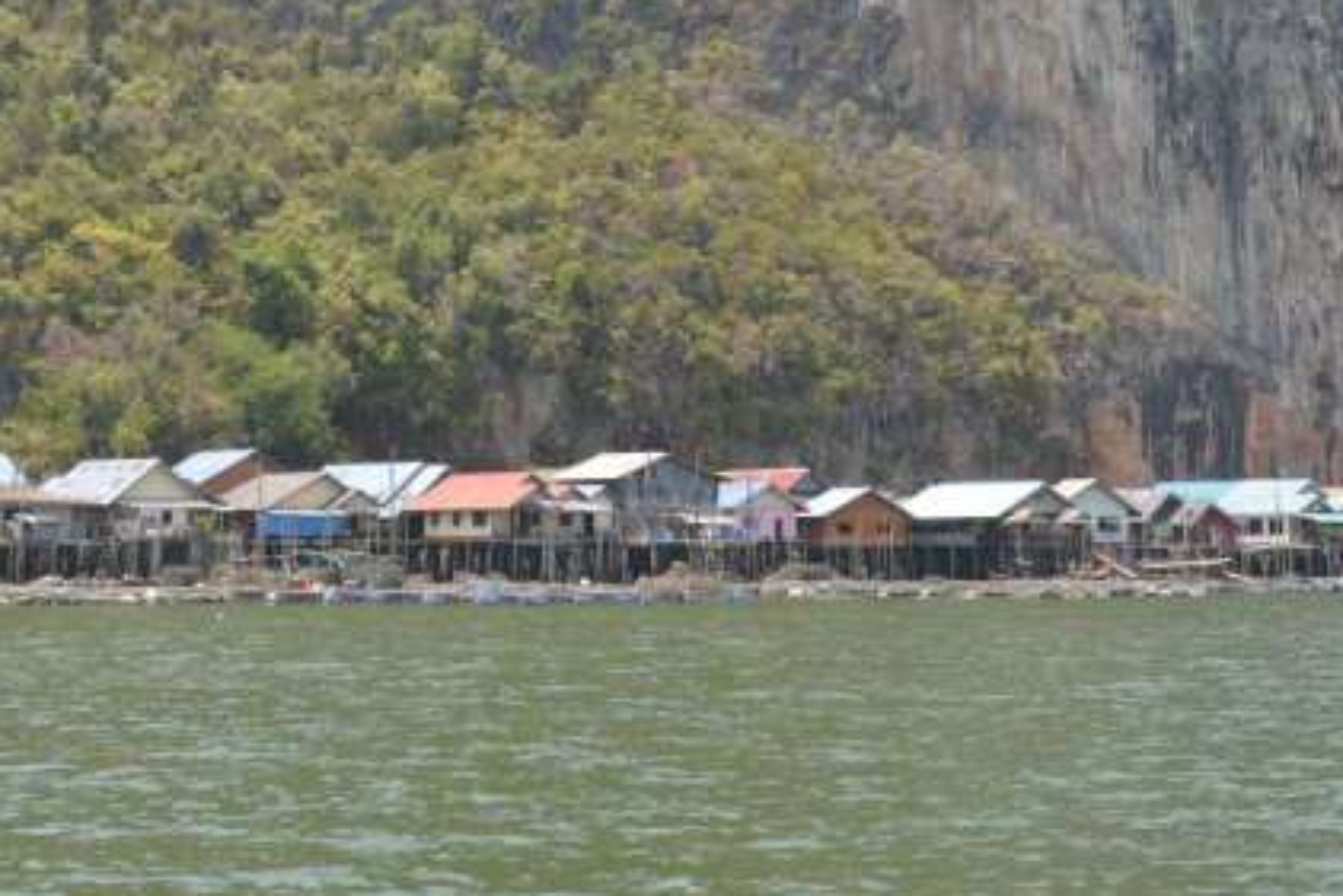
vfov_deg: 17.6
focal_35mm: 76
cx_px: 555
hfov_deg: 26.6
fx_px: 2836
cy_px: 54
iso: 100
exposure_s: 1/125
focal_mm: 40
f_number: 5.6
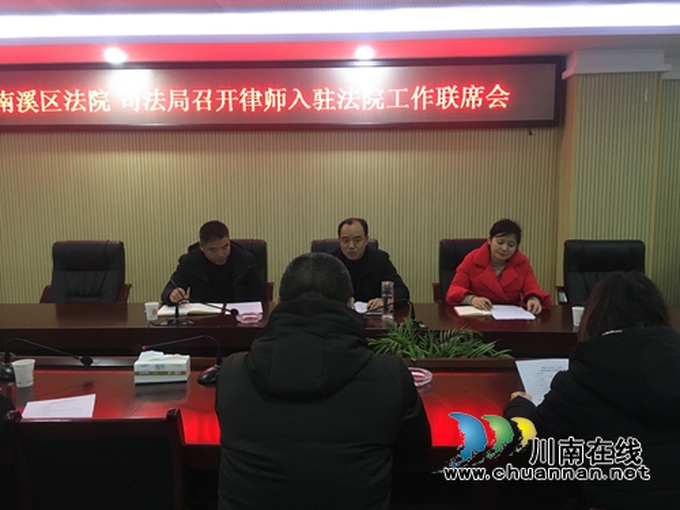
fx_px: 570
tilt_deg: -5.9
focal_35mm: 29
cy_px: 255
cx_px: 340
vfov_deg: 48.2
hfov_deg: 61.7
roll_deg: -0.1
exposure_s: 1/33
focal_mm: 4.15
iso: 250
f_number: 2.2
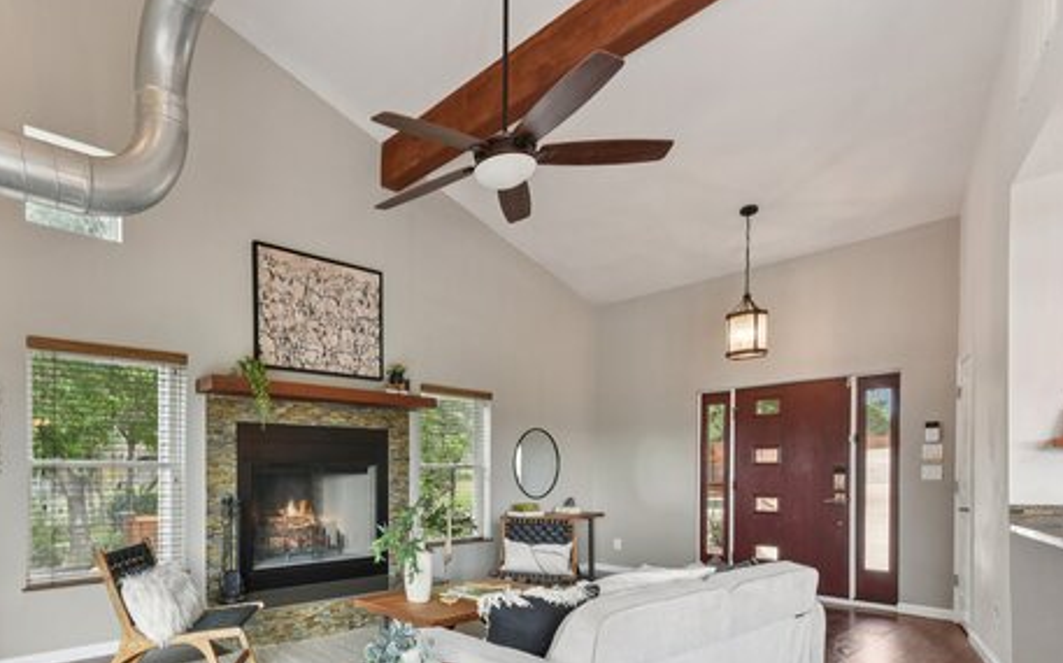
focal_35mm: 20
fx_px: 579
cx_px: 330
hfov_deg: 81.4
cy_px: 476
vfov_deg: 57.3
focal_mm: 14
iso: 250
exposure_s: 1/15
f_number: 8
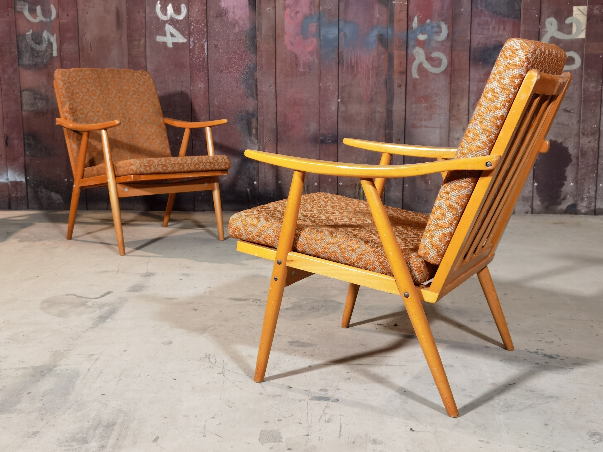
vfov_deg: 30.9
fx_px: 819
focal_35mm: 47
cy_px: 226
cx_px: 302
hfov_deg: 40.4
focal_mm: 6.71
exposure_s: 1/33.3
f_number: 1.9
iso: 320
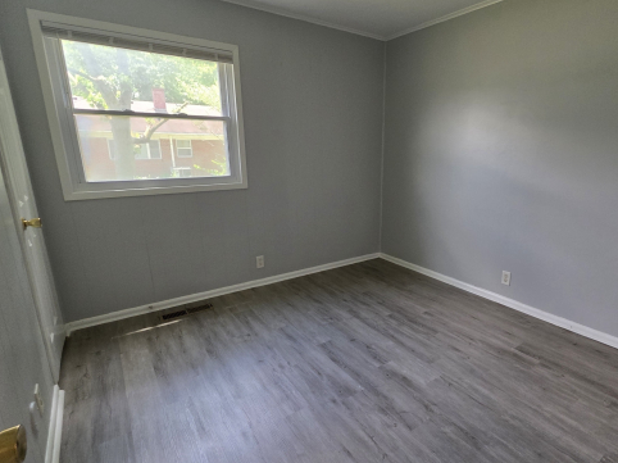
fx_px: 321
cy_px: 239
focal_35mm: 18
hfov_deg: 87.0
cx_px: 361
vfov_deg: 71.5
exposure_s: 1/120
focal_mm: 2.2
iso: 160
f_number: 1.9
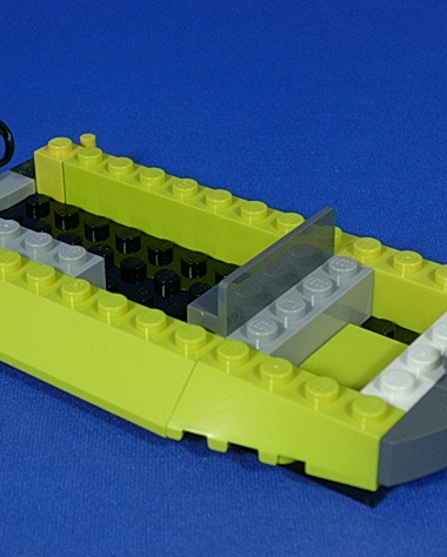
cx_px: 185
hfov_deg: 19.4
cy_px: 280
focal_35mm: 79
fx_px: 1305
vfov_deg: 24.1
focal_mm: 9
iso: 70
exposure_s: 1/20.7
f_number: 3.4
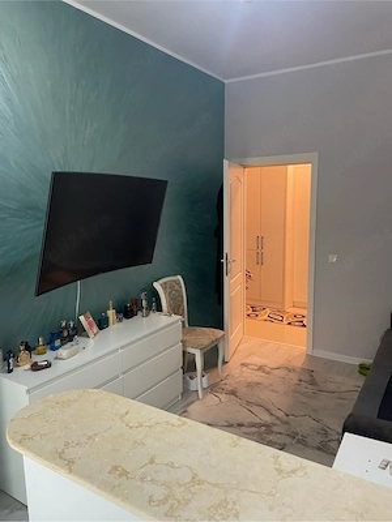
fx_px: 393
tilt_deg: -6.7
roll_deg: +0.6
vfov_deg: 67.3
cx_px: 196
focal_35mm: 26
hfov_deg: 53.1
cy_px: 261
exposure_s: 1/50
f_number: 1.6
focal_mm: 4.2
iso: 200
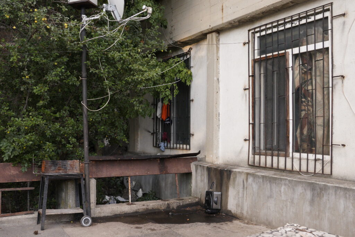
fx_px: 355
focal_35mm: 36
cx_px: 178
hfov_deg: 53.1
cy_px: 118
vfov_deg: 36.9
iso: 1000
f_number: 7.1
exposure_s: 1/250
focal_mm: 24
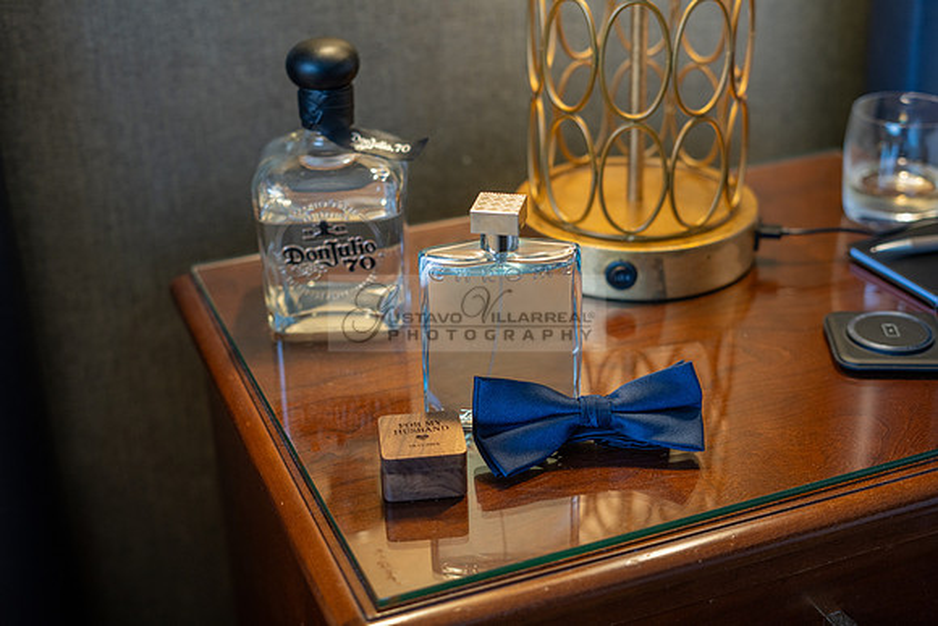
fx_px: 1303
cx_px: 469
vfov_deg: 27.0
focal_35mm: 50
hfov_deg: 39.6
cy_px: 313
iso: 500
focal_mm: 50
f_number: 2.8
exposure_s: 1/80
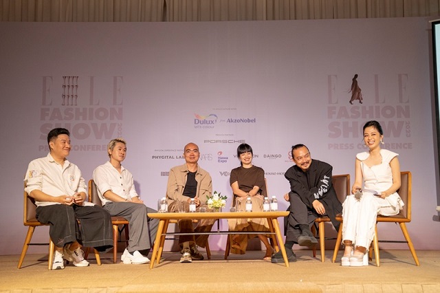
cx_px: 220
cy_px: 146
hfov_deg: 44.5
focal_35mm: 44
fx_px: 537
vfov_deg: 30.5
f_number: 3.5
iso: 2000
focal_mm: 44
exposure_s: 1/160
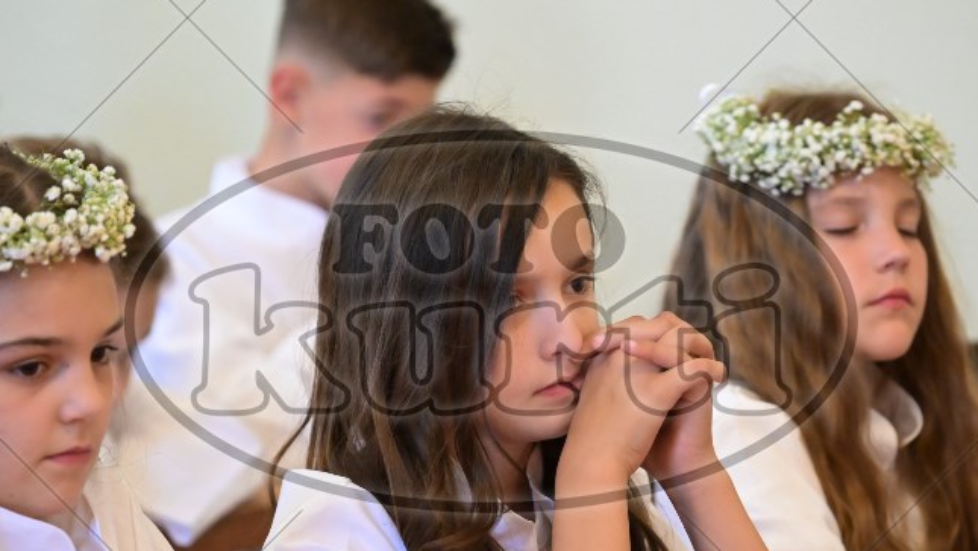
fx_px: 4928
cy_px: 323
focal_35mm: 190
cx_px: 491
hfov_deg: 11.3
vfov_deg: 6.4
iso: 8000
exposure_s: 1/100
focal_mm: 120
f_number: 4
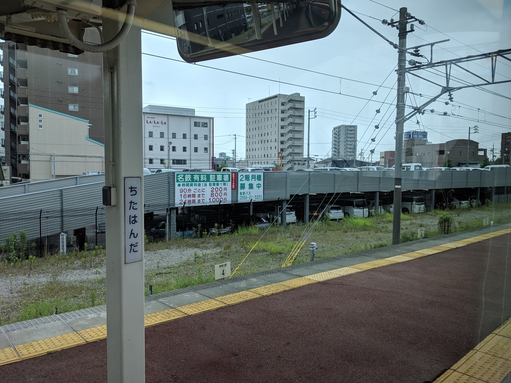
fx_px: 399
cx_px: 256
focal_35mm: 27
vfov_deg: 51.4
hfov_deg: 65.3
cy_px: 192
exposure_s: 1/1304
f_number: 1.8
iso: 59
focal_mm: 4.44
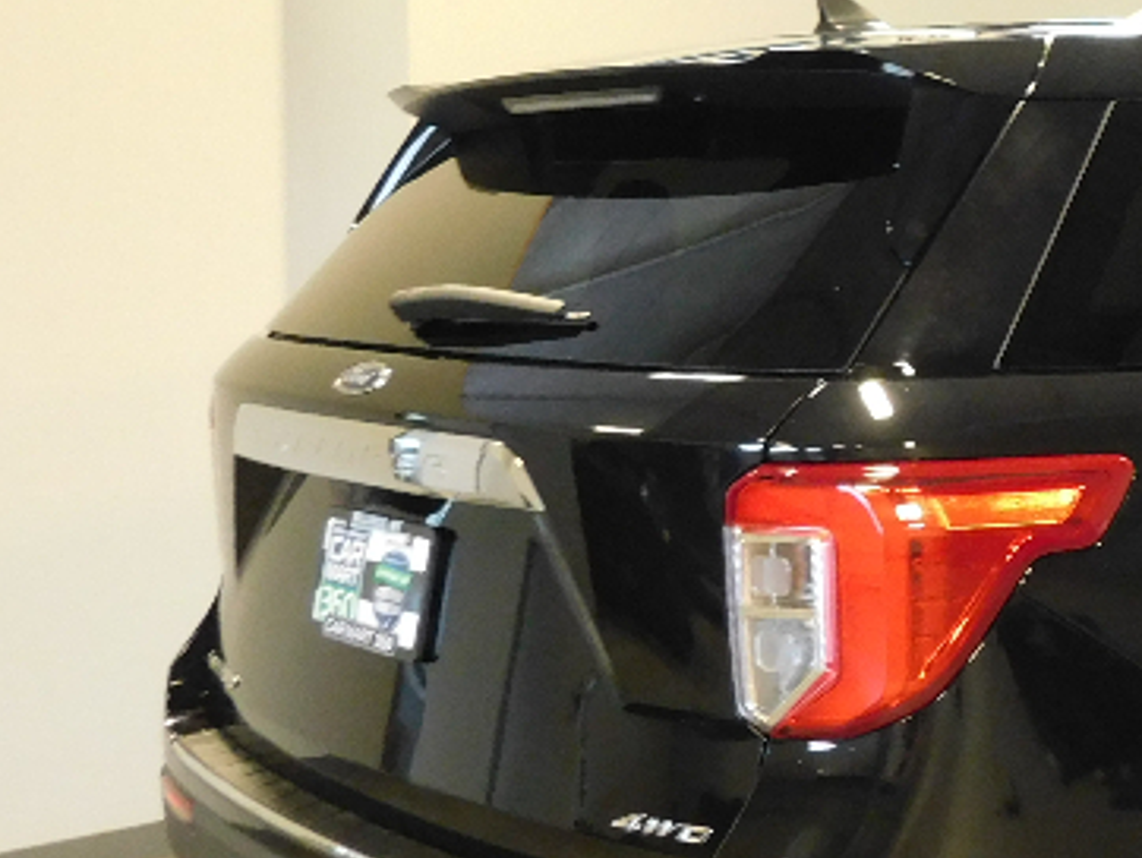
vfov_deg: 22.5
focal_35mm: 65
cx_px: 1240
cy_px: 287
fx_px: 2146
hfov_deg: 27.4
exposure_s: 1/13
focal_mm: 4
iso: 400
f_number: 3
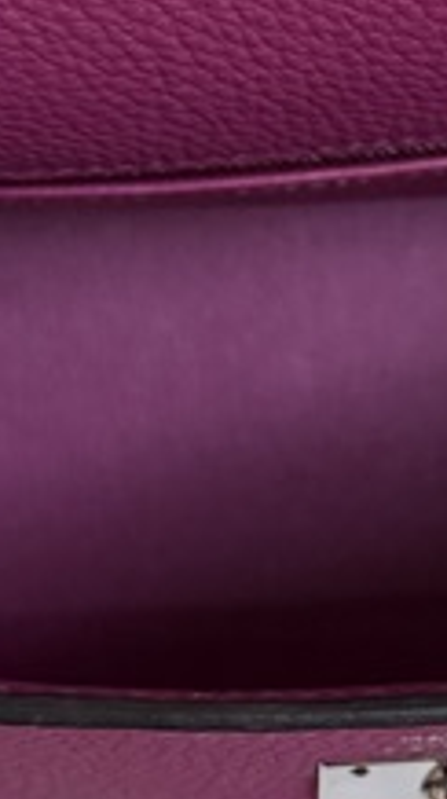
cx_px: 429
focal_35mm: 123
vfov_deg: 16.9
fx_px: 2602
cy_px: -77
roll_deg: -0.6
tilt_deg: -35.0
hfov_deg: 9.8
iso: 1000
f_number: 1.78
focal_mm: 6.76
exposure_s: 1/40
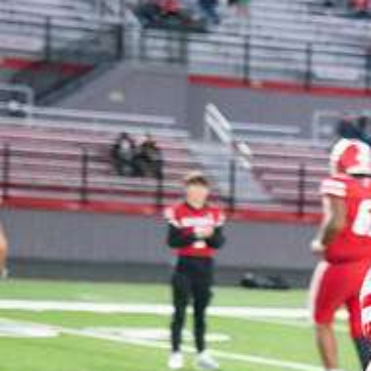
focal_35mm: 234
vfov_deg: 7.5
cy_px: 341
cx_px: 473
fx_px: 2837
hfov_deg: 7.4
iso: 8000
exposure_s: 1/320
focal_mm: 90
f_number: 5.6
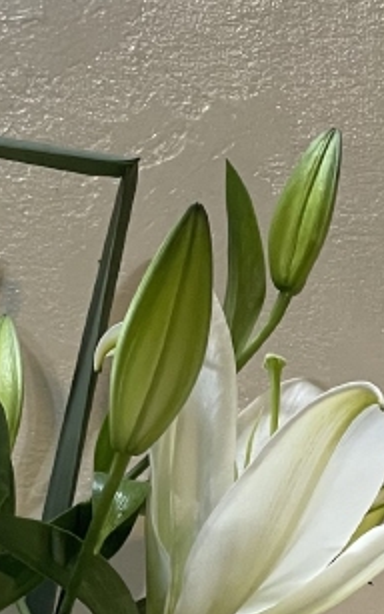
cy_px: 942
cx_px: -230
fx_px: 4435
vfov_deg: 7.8
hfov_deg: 4.9
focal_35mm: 265
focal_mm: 7.5
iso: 125
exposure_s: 1/100
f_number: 2.2
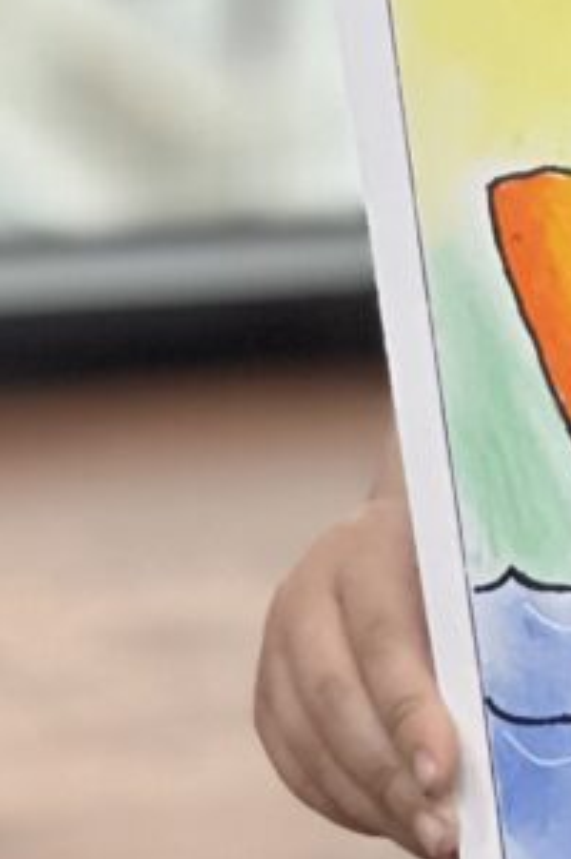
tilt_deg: -13.8
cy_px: -361
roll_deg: -5.6
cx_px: 1191
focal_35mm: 355
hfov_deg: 3.8
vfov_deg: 5.8
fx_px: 8465
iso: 250
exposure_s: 1/109
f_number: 2.8
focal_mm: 9
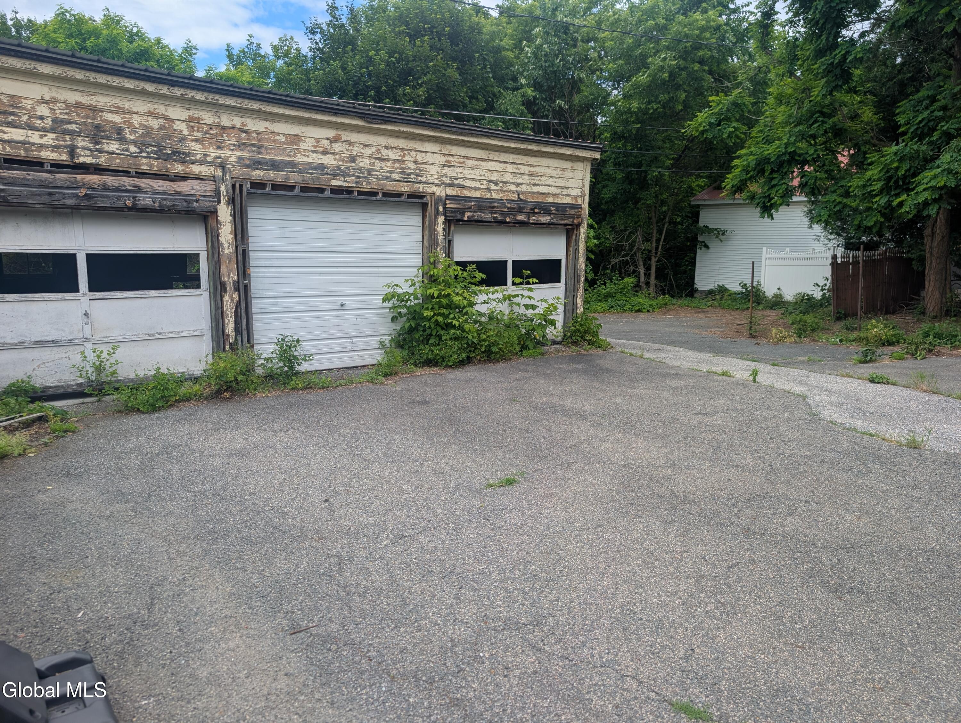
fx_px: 667
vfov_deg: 56.9
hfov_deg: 71.5
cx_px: 480
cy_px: 362
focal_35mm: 24
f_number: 1.68
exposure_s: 1/735
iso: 20
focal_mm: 6.9
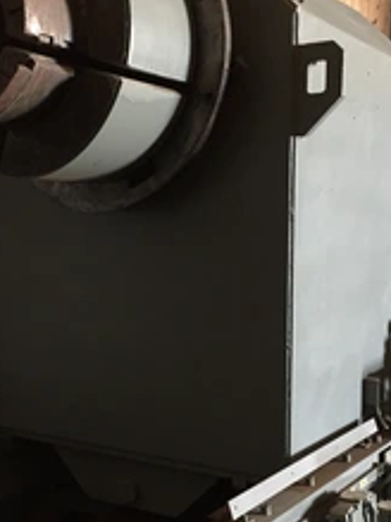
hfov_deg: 27.2
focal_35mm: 53
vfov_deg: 36.1
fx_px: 799
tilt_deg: -5.7
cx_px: 112
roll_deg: -0.1
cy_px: 303
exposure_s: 1/15
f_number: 2.2
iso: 320
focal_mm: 4.15
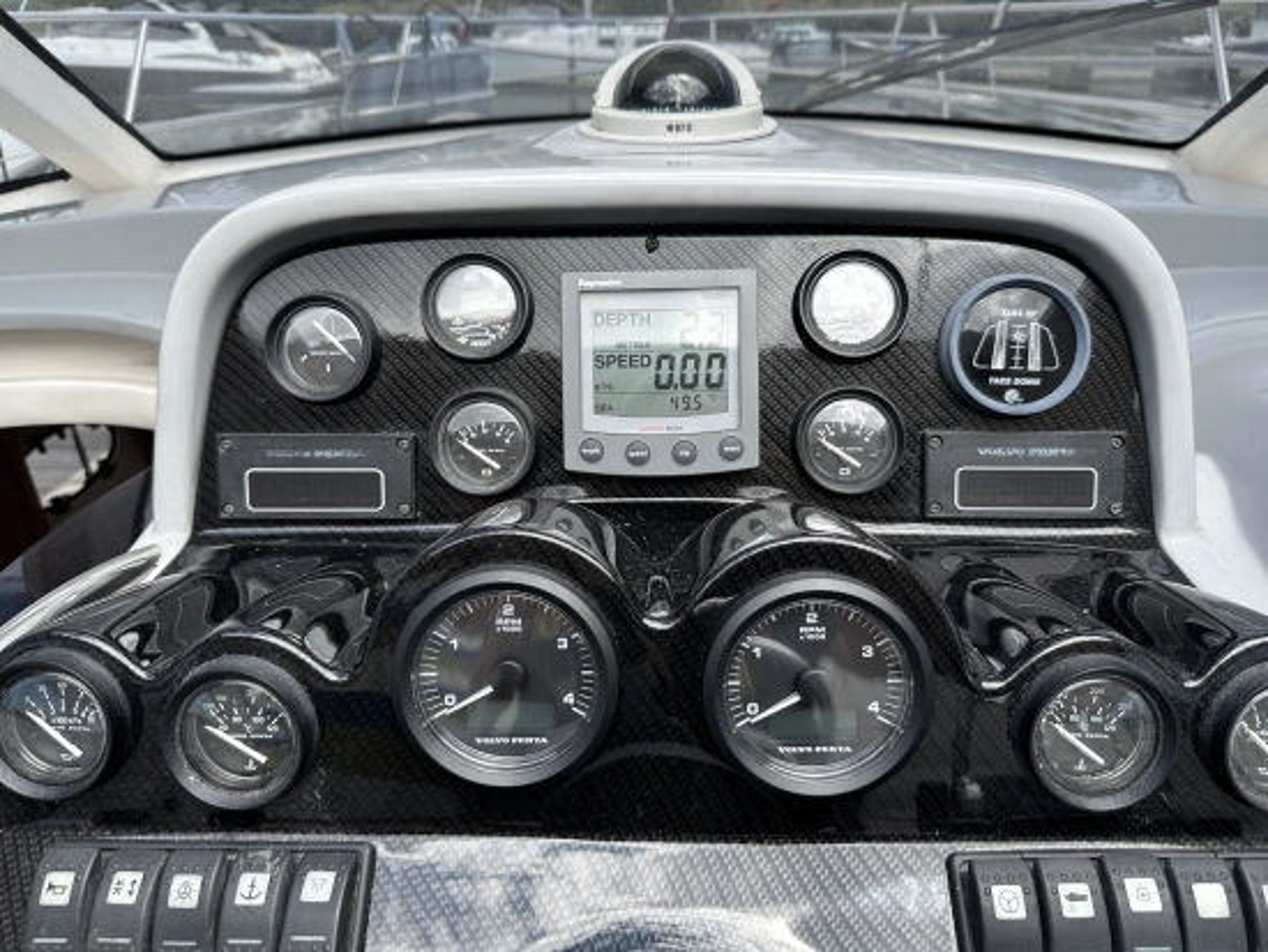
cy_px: 476
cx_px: 634
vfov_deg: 56.9
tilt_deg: -26.7
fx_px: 880
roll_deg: +1.3
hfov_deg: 71.6
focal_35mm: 24
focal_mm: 6.86
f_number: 1.78
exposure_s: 1/1029
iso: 80
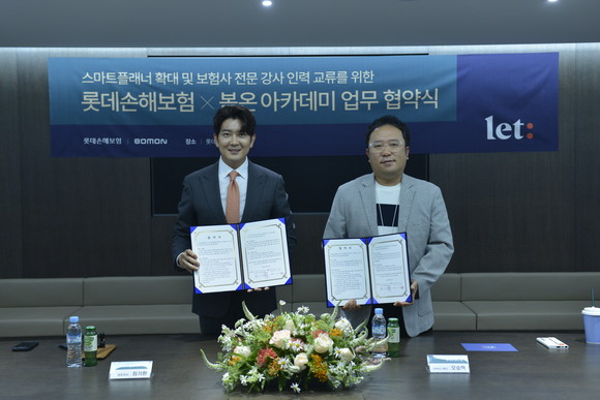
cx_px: 300
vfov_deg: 27.0
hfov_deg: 39.6
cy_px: 200
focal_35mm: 50
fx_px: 833
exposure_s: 1/50
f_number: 5
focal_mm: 50
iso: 1100
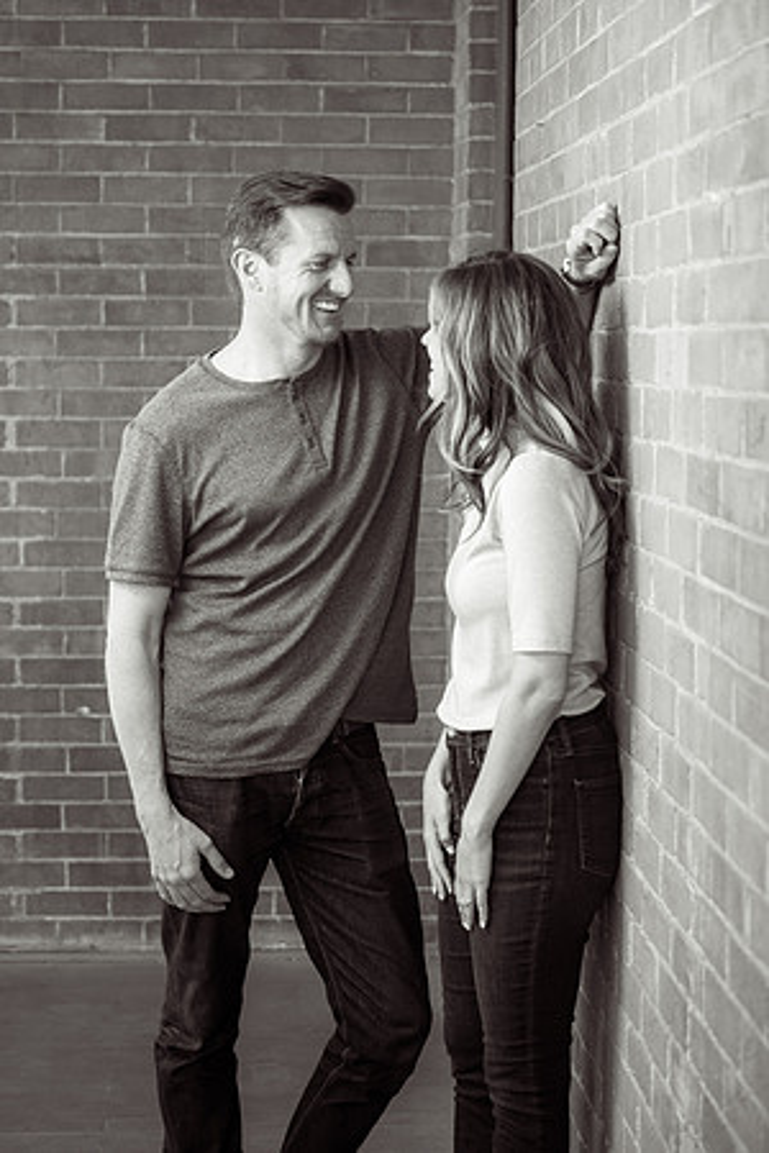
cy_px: 576
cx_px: 384
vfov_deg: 28.1
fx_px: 2307
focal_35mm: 72
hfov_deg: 18.9
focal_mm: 72
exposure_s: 1/100
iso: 160
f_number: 4
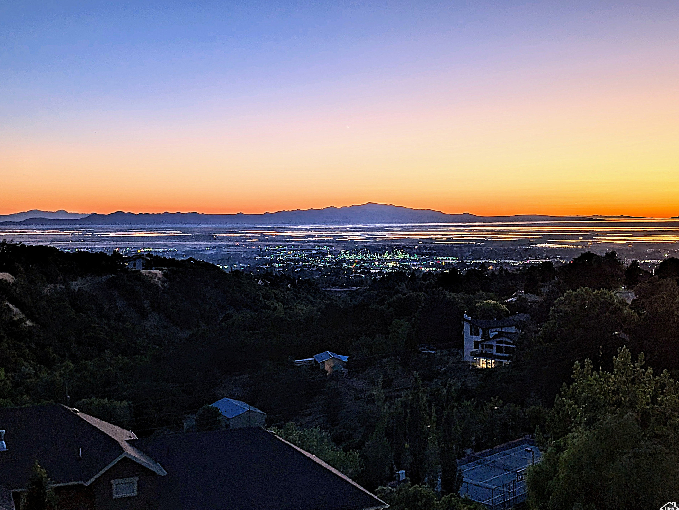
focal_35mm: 25
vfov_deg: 54.9
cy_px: 260
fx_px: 490
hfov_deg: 69.4
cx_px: 332
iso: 54
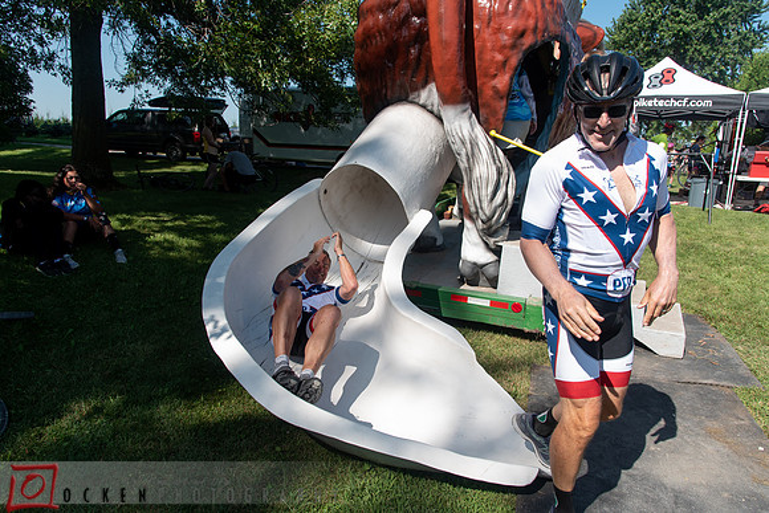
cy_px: 256
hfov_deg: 73.7
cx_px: 384
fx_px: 513
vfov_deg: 53.2
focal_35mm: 24
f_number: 5.6
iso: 200
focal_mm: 24
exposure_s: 1/500
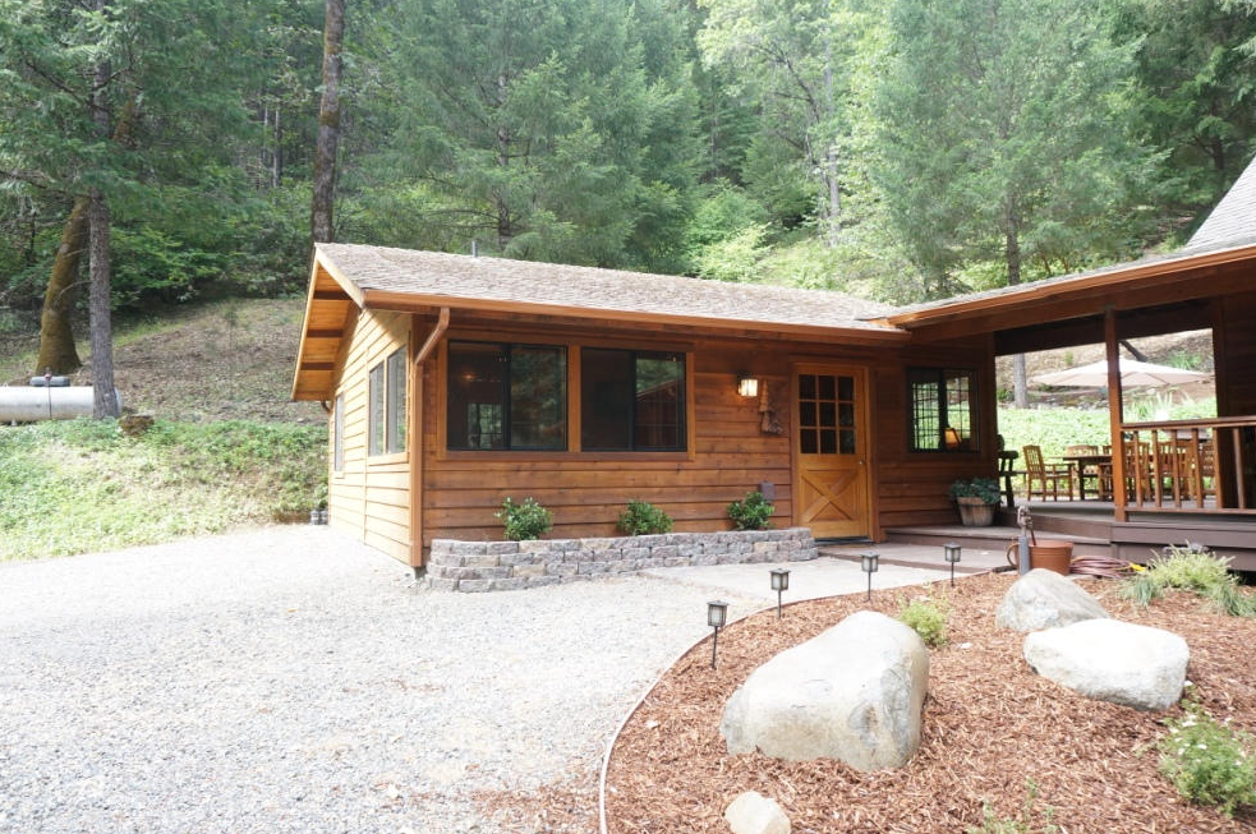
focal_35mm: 25
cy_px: 407
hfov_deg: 71.6
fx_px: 871
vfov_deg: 51.2
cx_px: 635
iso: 400
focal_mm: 16
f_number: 4.5
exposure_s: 1/125
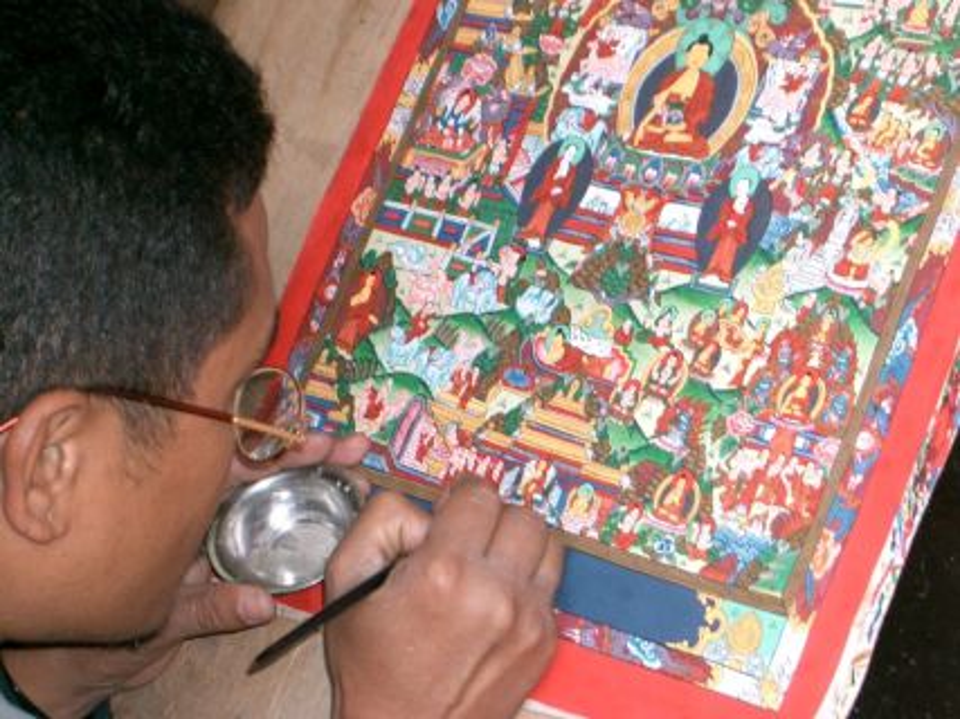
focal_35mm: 117
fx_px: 3244
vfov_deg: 12.7
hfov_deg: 16.8
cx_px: 480
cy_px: 360
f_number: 4.9
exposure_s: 1/50
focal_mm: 24
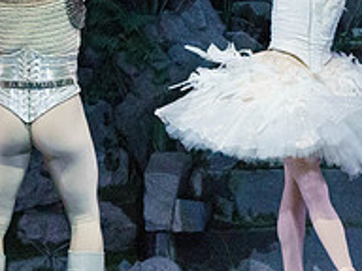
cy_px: 82
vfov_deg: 1.3
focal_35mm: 1162
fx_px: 12152
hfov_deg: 1.7
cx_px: 149
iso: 8000
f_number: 5.6
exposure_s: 1/320
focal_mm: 400
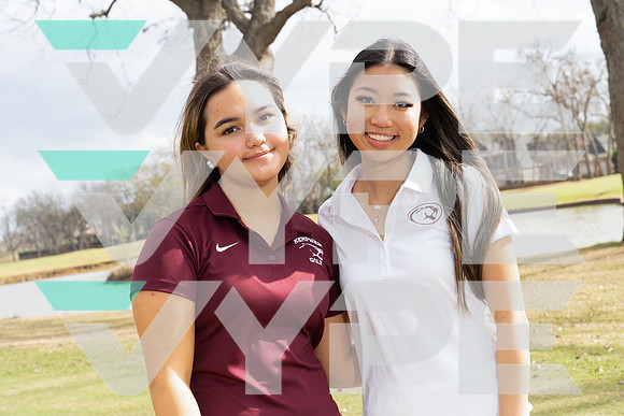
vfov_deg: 21.9
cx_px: 312
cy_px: 208
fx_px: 1075
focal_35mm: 62
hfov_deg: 32.4
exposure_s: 1/250
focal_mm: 62
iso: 400
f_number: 8
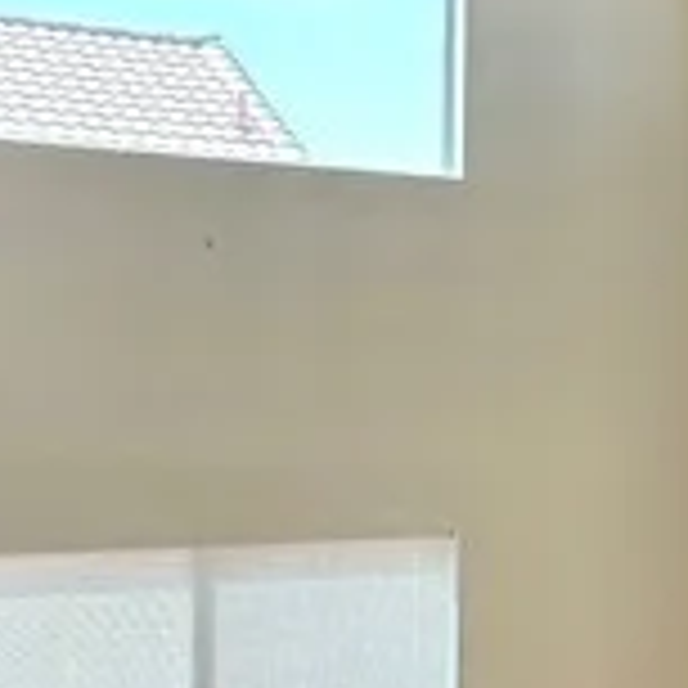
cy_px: 409
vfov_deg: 20.9
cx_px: 1376
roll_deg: -1.9
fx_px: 1866
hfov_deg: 16.2
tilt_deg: -0.6
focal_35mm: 83
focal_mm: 2.22
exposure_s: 1/150
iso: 40
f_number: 2.2
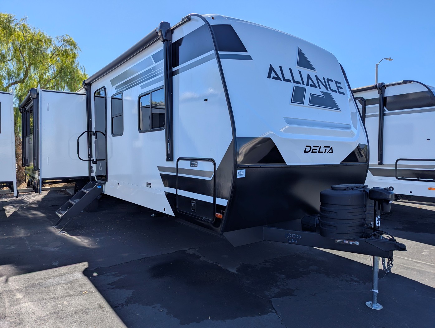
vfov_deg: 56.9
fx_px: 302
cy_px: 164
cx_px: 218
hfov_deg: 71.5
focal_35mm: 24
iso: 46
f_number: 1.85
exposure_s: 1/1618
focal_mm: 6.81
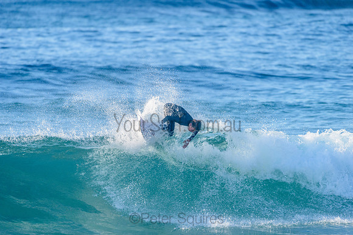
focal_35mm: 500
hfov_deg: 4.1
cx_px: 176
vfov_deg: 2.8
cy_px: 118
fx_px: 4904
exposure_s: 1/2000
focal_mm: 500
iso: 450
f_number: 5.6
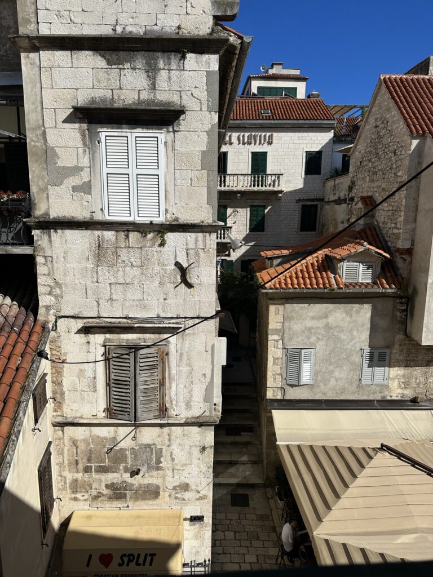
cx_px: 216
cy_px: 288
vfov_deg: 71.6
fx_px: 400
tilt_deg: -10.2
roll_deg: -1.8
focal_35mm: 24
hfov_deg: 56.8
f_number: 1.78
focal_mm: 6.86
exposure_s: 1/8929
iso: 80
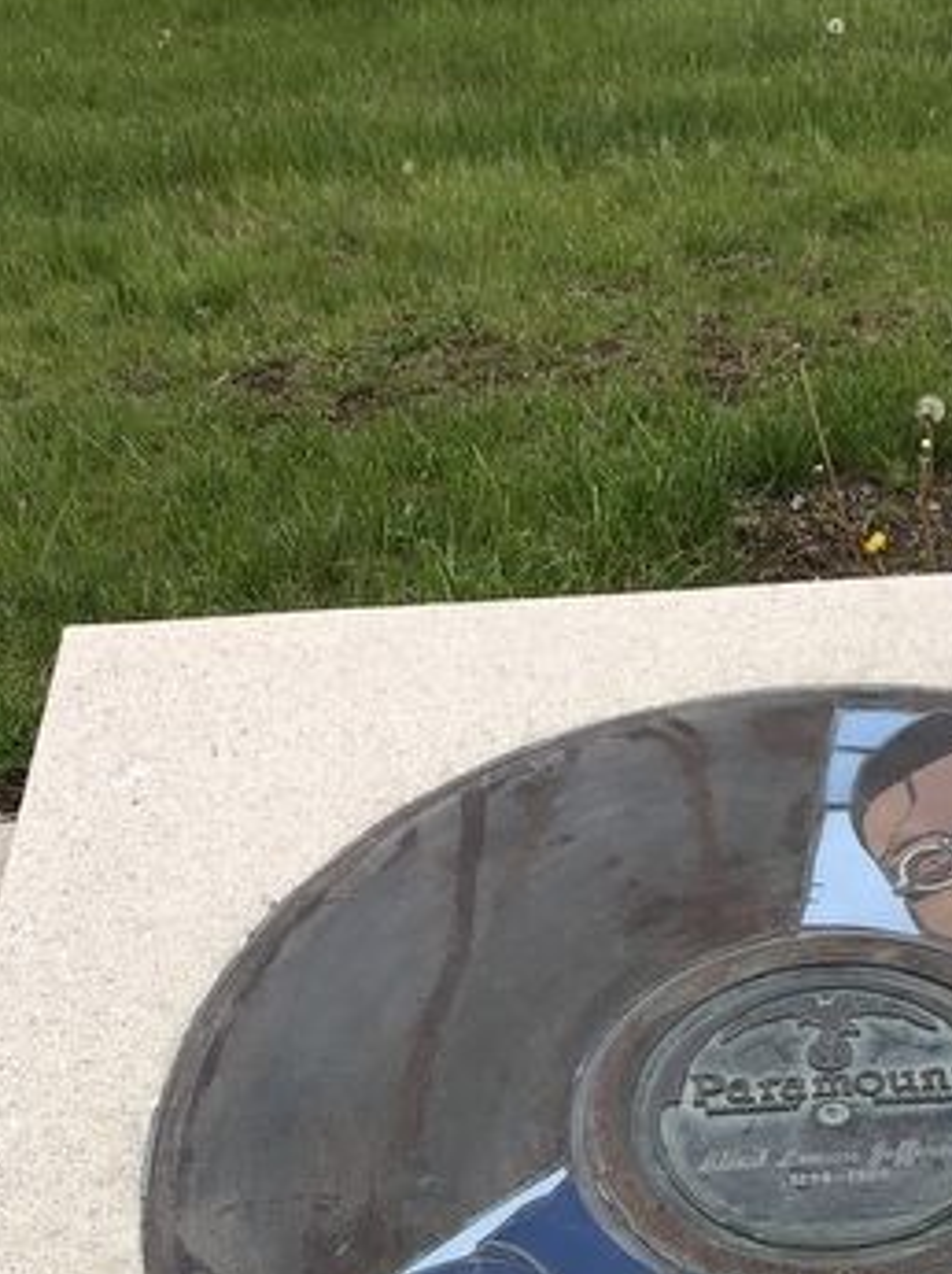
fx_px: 2388
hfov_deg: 22.1
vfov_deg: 27.8
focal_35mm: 65
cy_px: 1318
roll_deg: +3.5
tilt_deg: -39.6
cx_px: 845
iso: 20
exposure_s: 1/1412
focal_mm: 4
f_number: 1.8
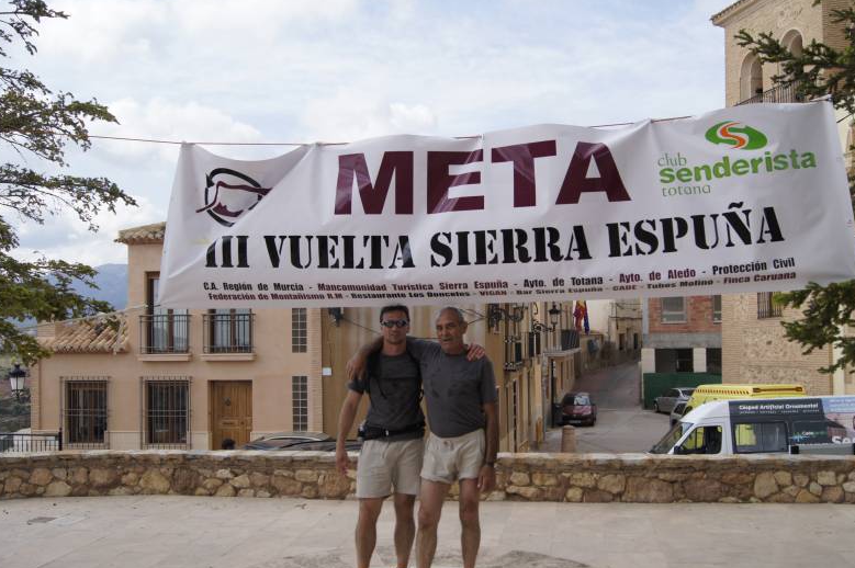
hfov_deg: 53.2
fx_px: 854
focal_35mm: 36
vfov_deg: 36.8
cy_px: 303
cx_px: 434
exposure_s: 1/1000
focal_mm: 22
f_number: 5
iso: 200
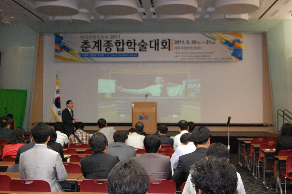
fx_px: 462
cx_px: 146
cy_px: 97
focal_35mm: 57
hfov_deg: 35.1
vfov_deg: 23.7
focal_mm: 38
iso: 1600
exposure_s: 1/60
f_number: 4.8
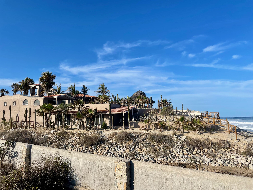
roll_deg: +1.2
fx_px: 190
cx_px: 126
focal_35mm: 26
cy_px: 95
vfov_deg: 53.1
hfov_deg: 67.3
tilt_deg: +6.3
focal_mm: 4.2
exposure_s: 1/3731
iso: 32
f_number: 1.6
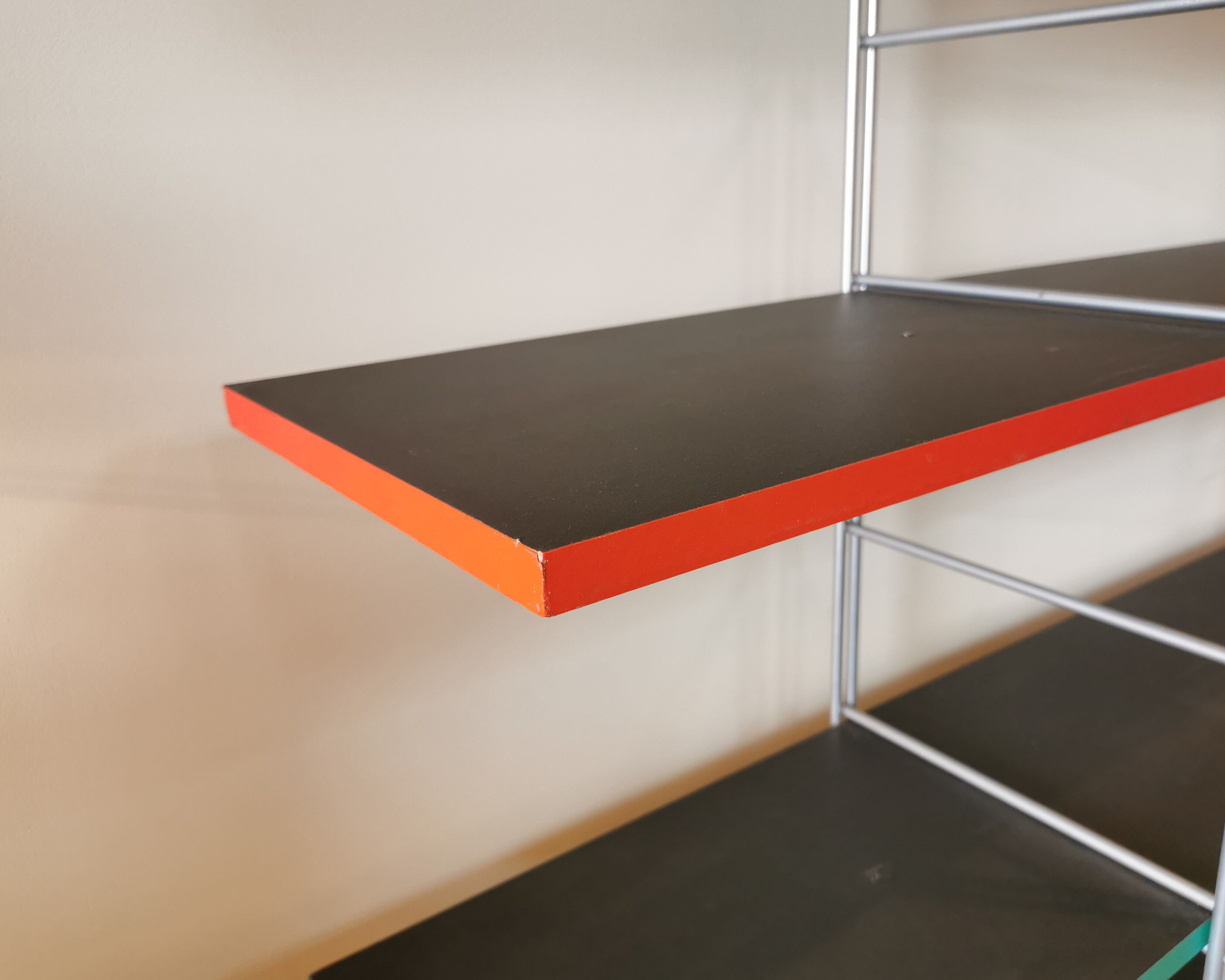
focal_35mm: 29
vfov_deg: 50.0
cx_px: 671
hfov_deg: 60.3
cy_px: 476
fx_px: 1051
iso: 160
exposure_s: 1/50
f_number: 1.8
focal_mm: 5.58
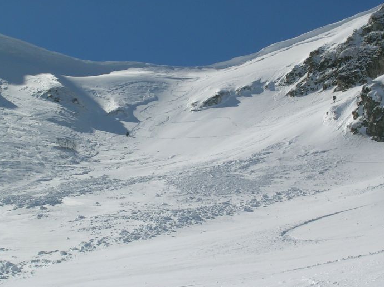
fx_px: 1353
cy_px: 155
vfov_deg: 12.1
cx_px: 191
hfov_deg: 16.2
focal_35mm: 122
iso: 50
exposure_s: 1/558
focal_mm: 16.2
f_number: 8.2
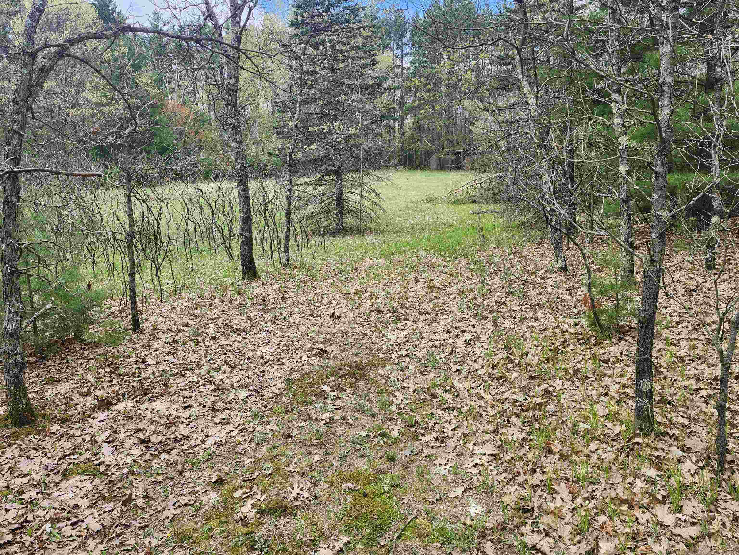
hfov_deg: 73.9
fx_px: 491
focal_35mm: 23
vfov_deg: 58.9
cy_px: 278
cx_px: 370
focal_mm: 5.54
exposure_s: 1/399
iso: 25
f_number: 1.8
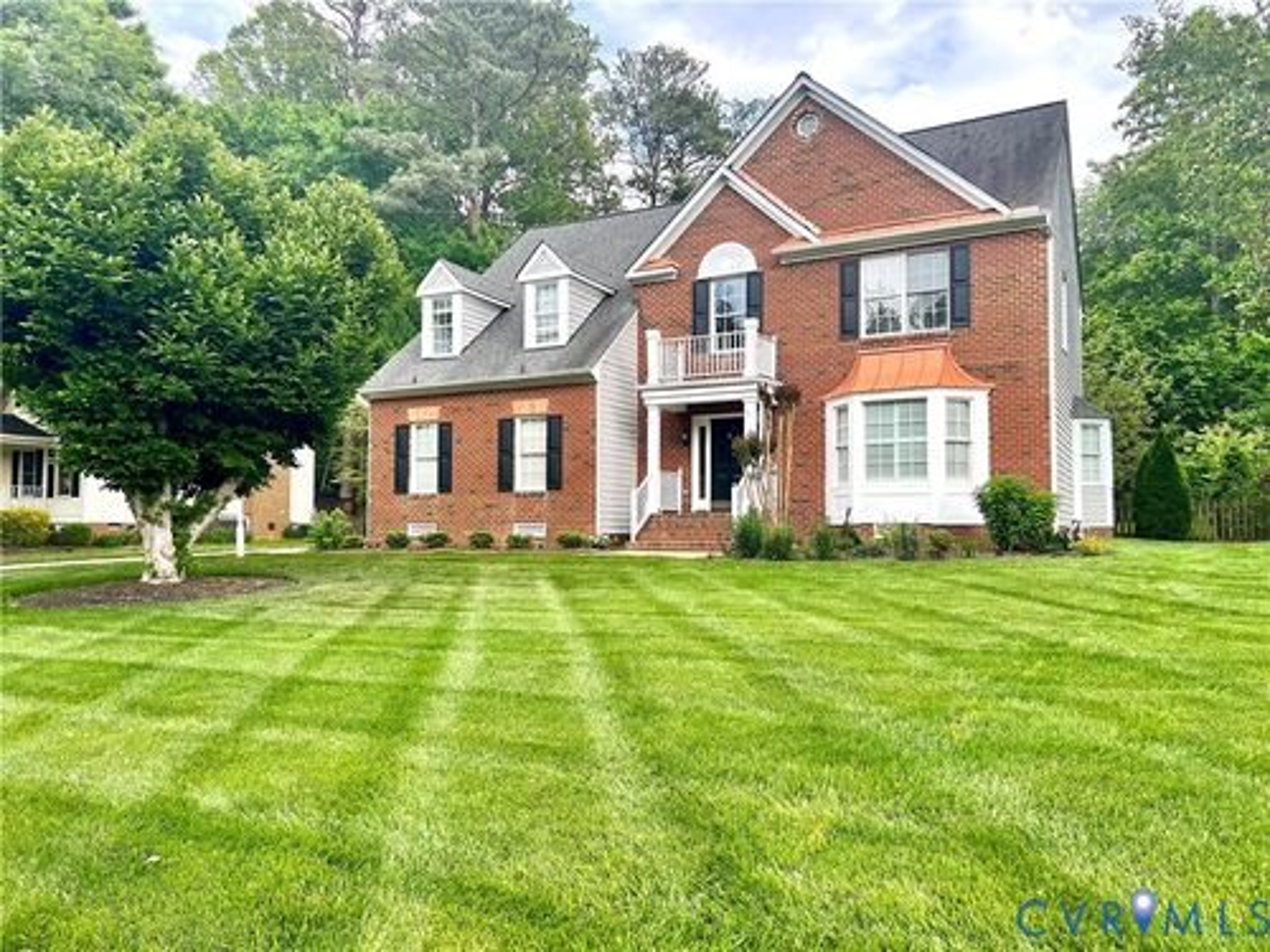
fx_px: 954
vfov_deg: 53.1
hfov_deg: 67.3
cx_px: 635
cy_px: 476
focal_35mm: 26
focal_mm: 5.7
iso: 50
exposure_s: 1/611
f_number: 1.5
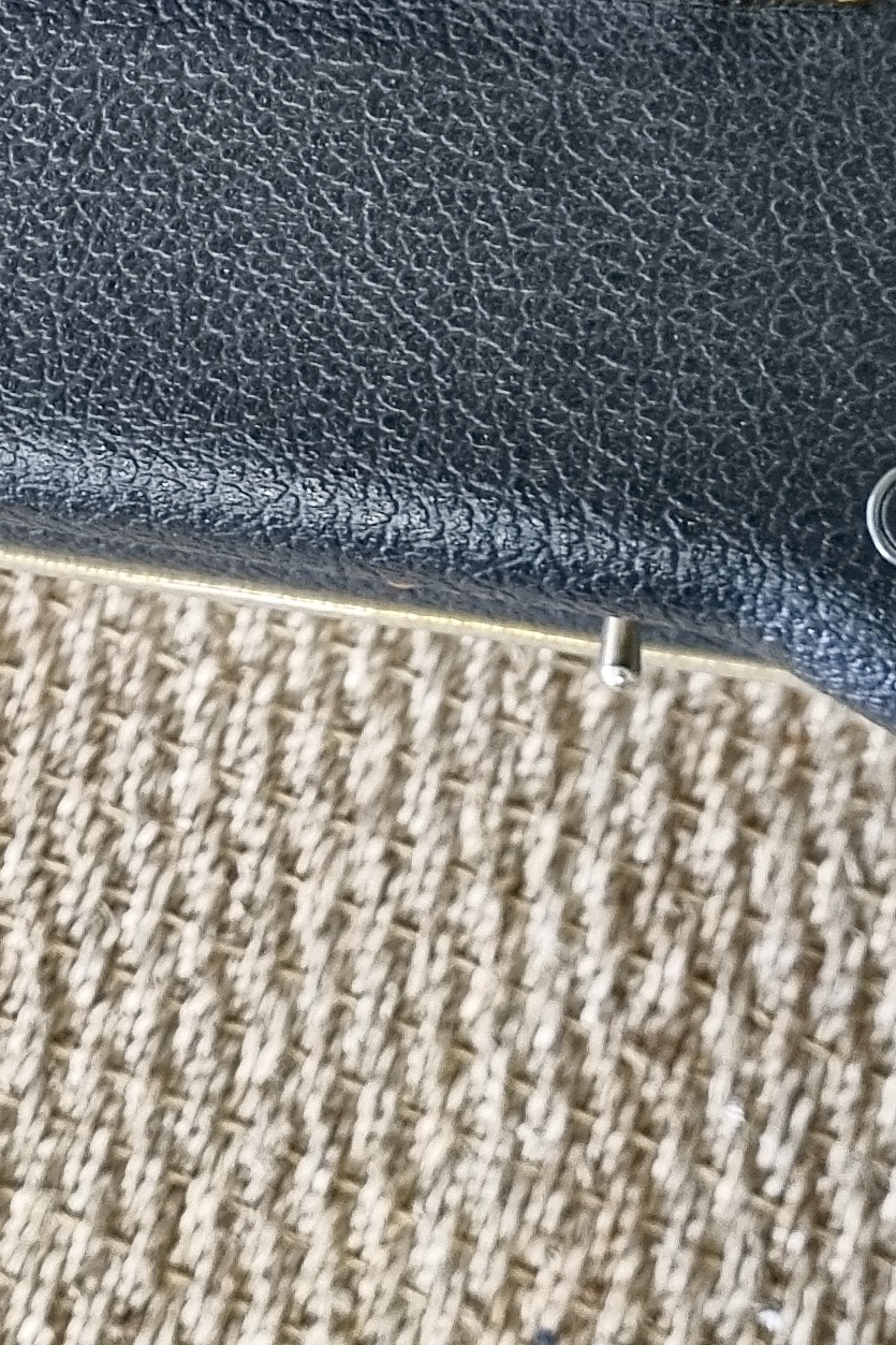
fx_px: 3249
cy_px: -102
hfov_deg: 15.4
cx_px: -28
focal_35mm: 87
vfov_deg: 22.2
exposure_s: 1/40
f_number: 1.8
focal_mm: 5.4
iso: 500
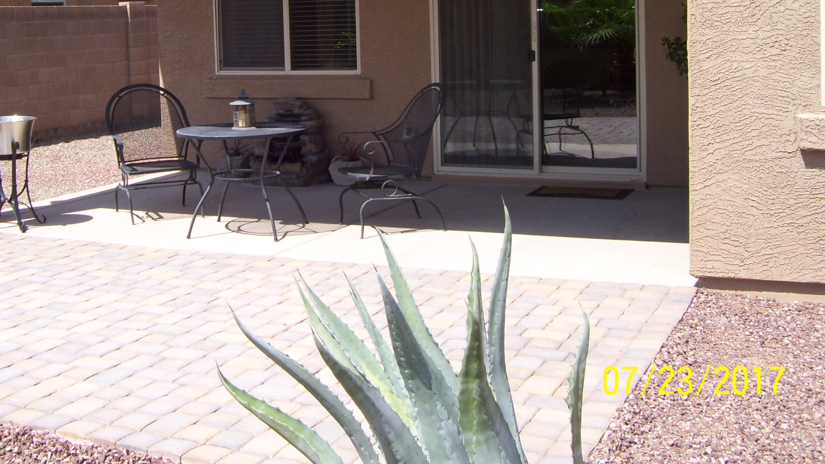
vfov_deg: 23.5
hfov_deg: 41.1
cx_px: 313
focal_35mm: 50
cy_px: 80
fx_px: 1094
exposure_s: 1/400
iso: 80
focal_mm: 6
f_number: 4.8
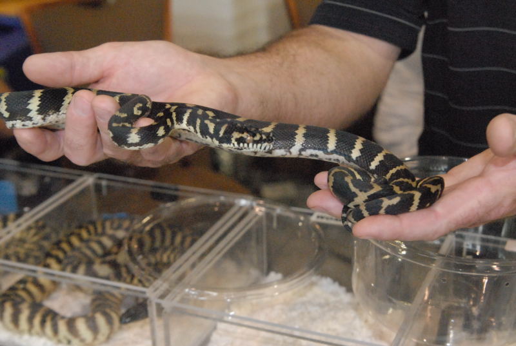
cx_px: 258
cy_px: 173
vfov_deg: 22.7
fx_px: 862
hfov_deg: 33.3
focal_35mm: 60
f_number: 7.1
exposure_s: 1/250
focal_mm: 40
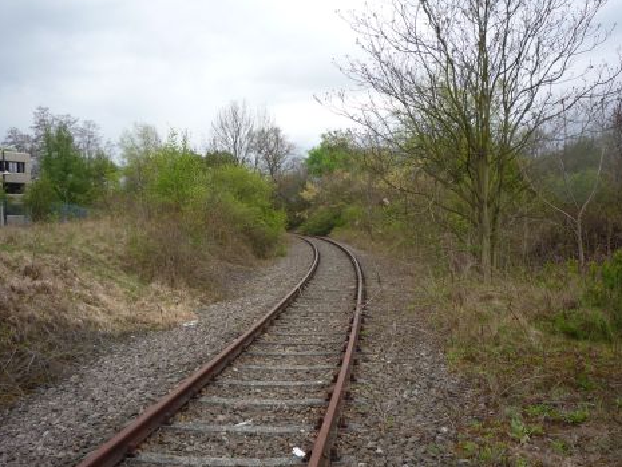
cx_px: 308
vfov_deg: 43.0
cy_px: 229
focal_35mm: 33
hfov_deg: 55.3
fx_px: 593
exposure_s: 1/250
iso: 100
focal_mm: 5.2
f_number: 4
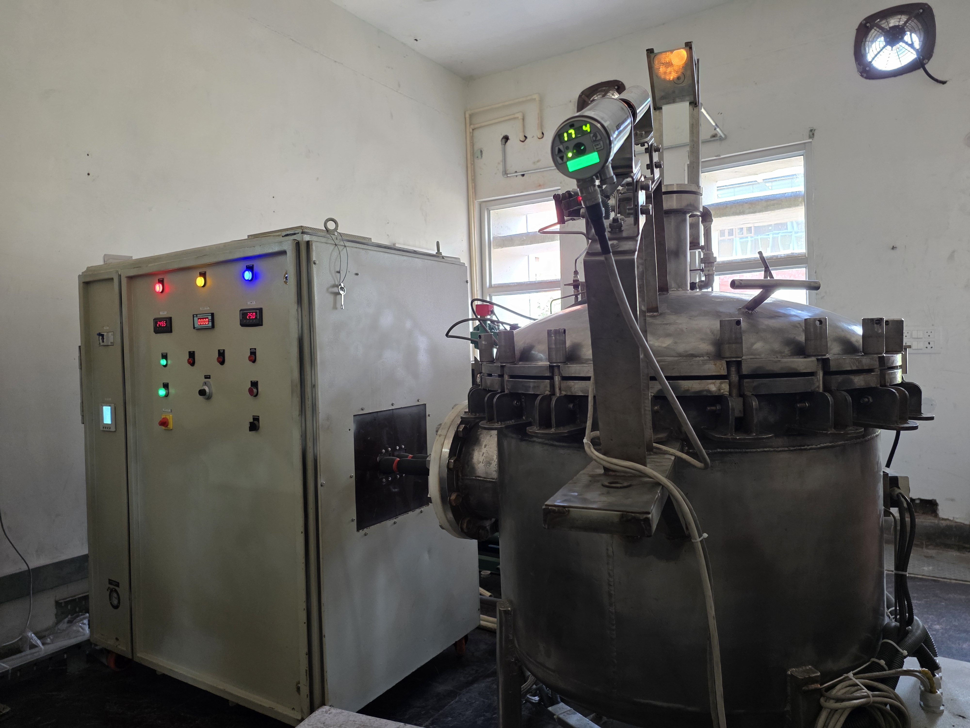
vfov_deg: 58.9
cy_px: 364
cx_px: 485
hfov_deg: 73.9
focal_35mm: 23
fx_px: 644
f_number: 1.7
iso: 320
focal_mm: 6.25
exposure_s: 1/100
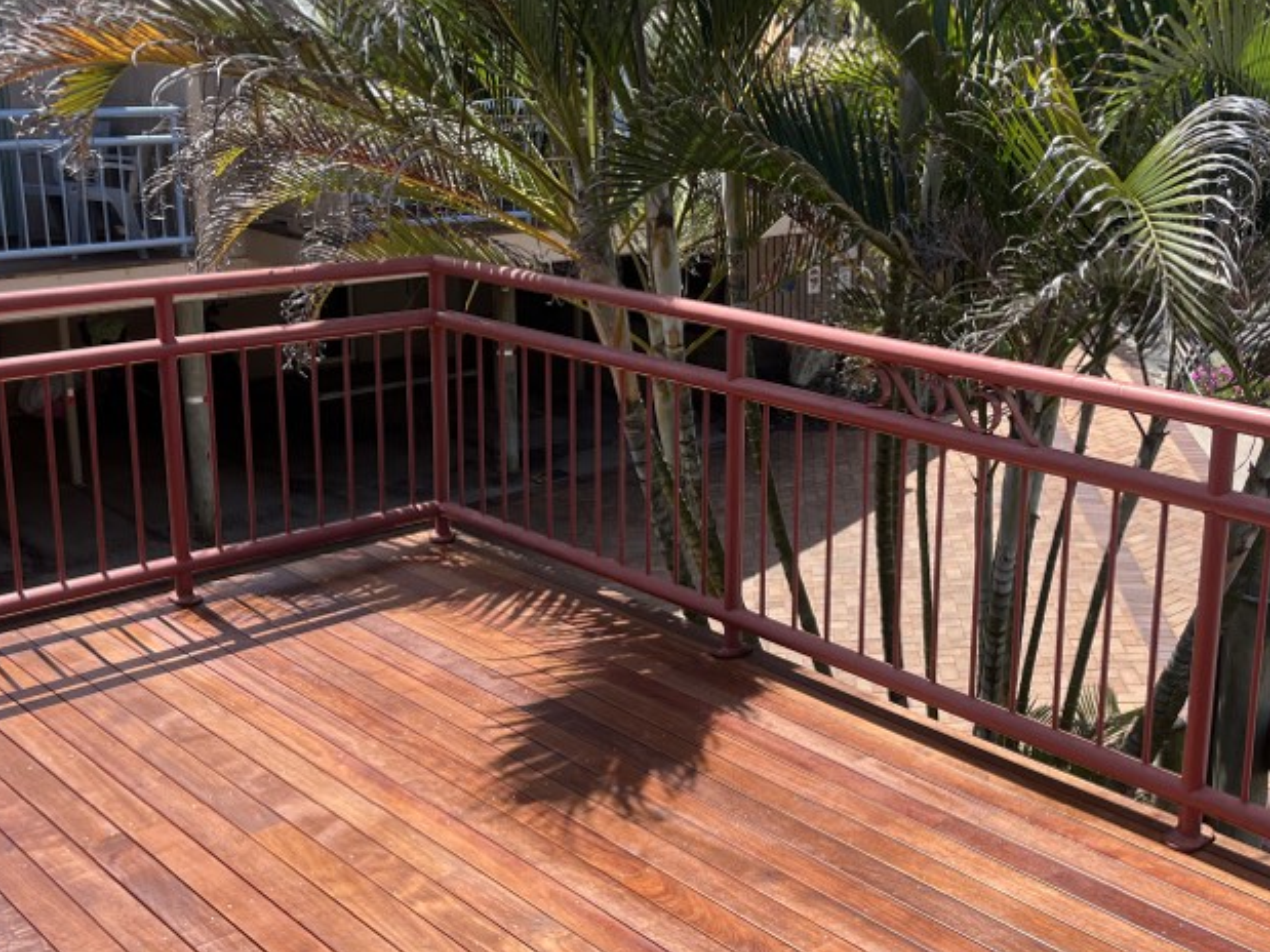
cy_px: 421
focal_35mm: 42
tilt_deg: -11.7
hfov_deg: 44.7
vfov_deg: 34.3
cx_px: 737
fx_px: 1541
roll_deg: -0.9
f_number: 1.6
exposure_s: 1/1748
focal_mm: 5.1
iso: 50
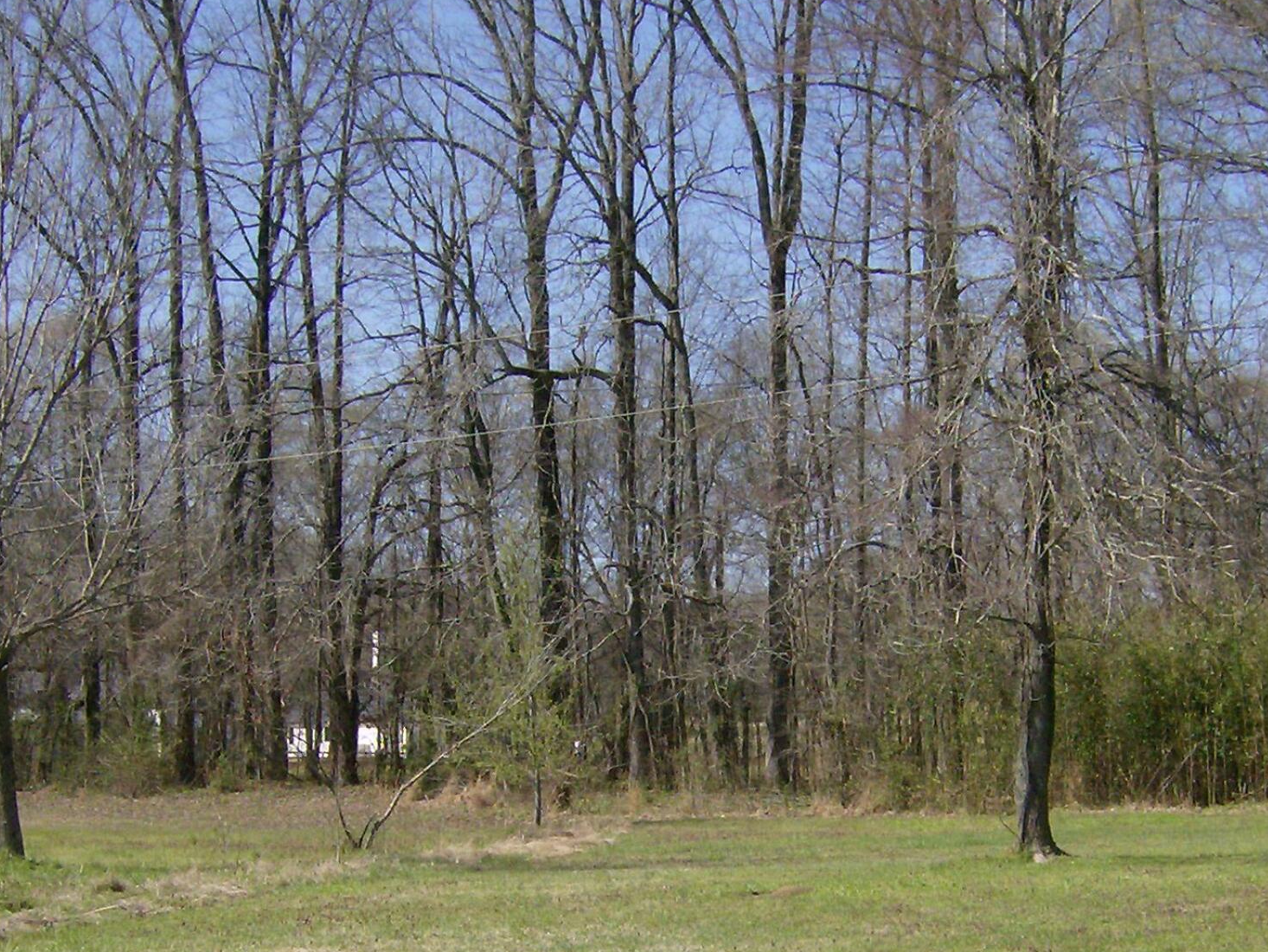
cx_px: 728
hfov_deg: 26.3
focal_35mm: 74
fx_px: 2711
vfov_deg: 19.7
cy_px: 741
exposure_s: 1/632
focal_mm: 6
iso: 100
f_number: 4.7
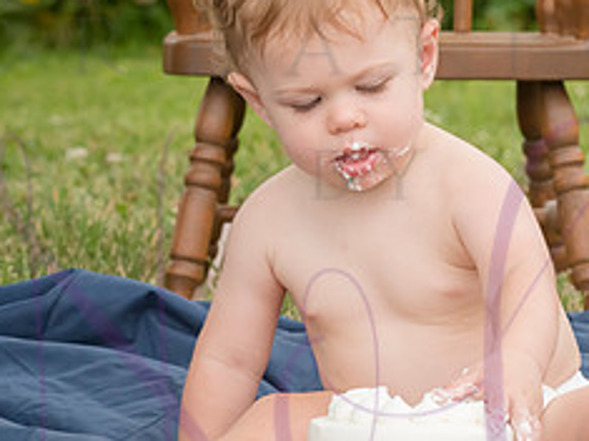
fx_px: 4660
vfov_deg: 5.4
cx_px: 414
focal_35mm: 274
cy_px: 175
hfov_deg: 7.2
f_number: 9
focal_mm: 105
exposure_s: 1/320
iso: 500
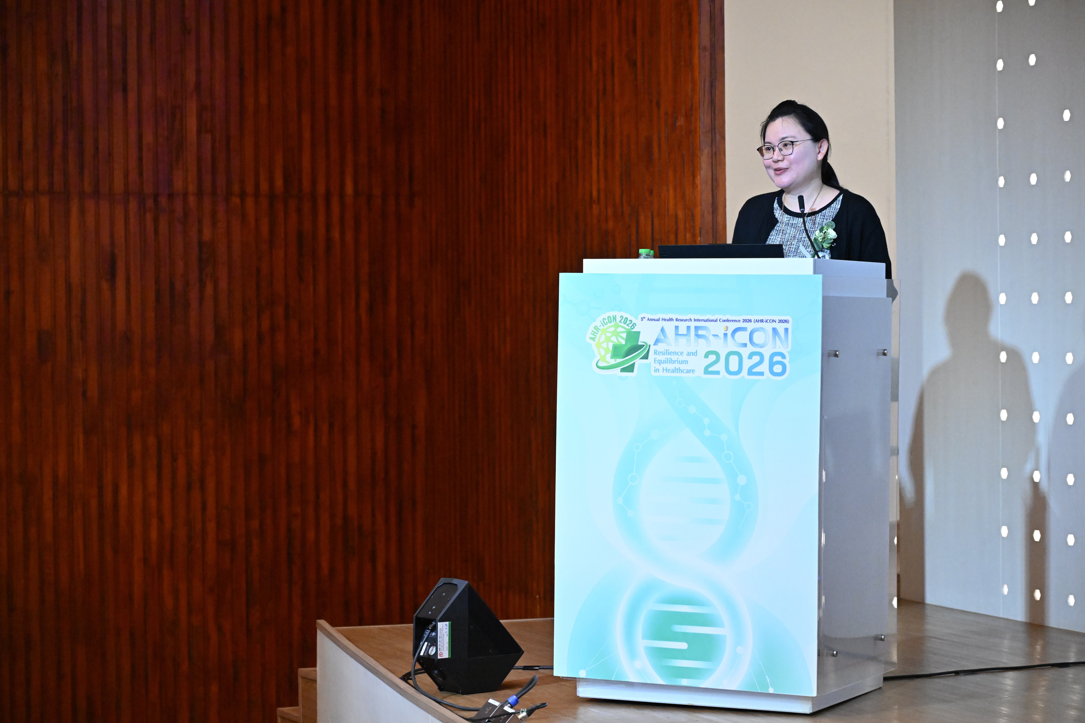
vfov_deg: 16.5
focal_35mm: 83
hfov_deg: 24.5
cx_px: 542
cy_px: 362
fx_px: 2501
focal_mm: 83
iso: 6400
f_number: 4
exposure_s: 1/250
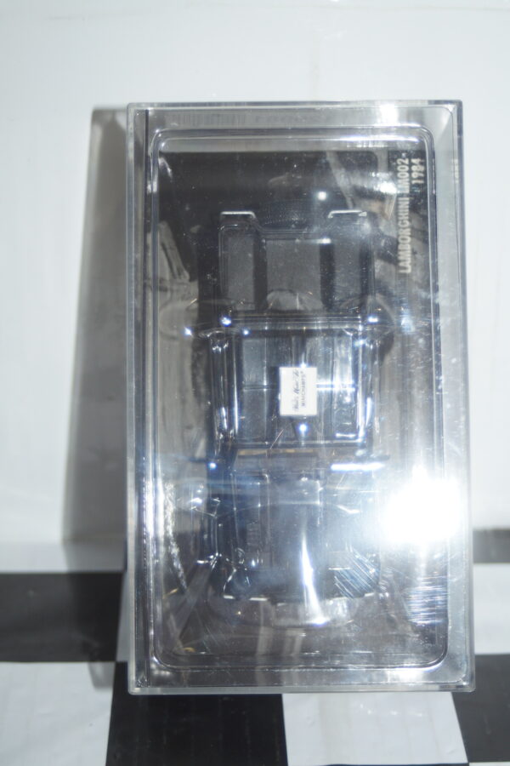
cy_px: 383
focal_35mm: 68
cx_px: 255
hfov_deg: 20.2
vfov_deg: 29.9
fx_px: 1434
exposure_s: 1/100
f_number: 4.5
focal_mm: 45
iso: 250
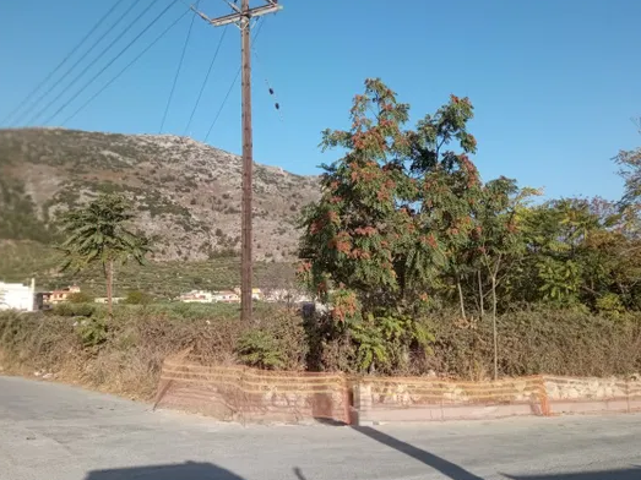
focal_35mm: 31
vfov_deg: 45.4
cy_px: 225
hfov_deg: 58.4
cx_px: 322
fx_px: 574
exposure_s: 1/971
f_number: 2.2
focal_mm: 3.79
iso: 111
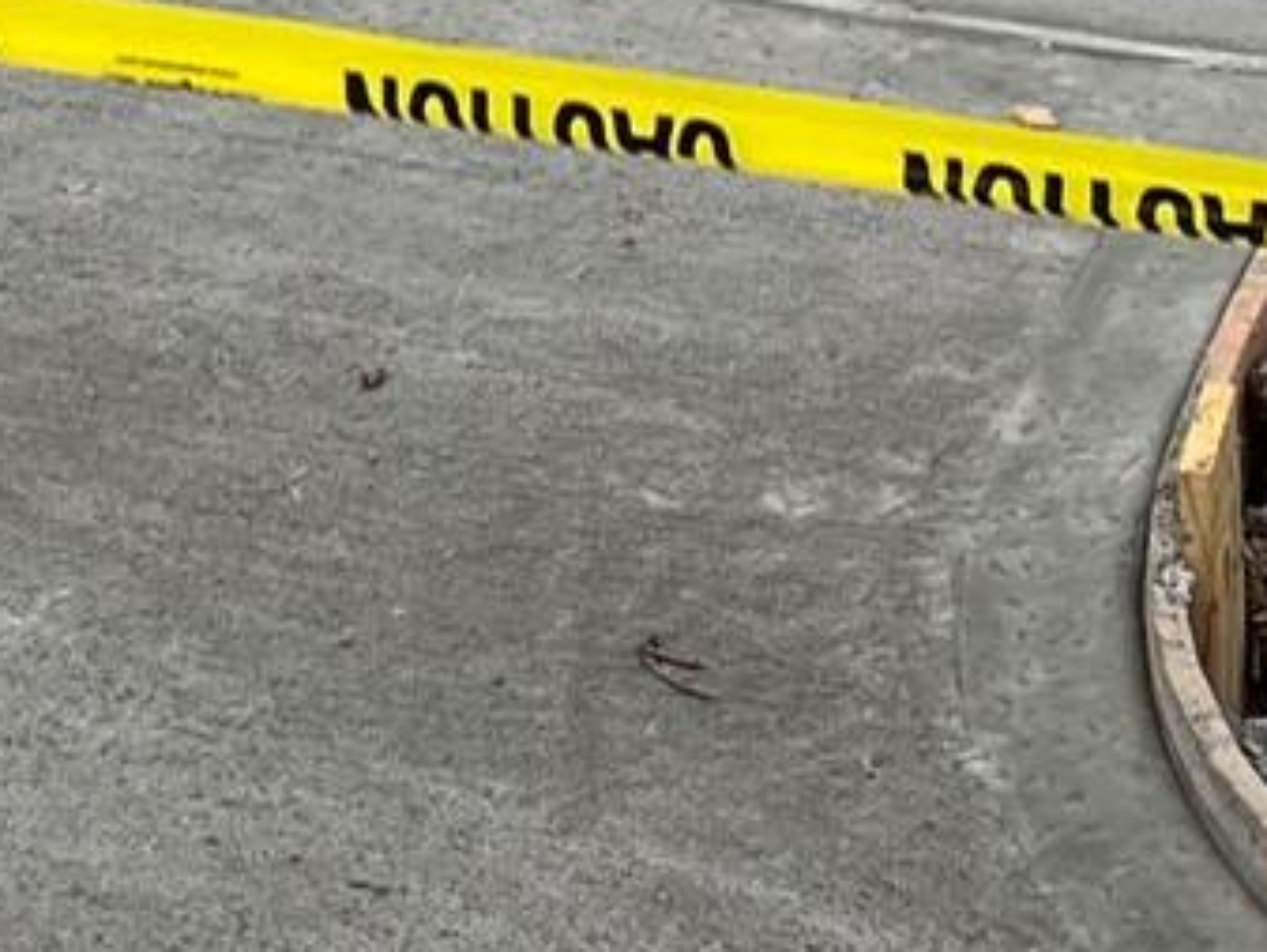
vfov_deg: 8.1
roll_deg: +3.4
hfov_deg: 12.5
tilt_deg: -2.4
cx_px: 759
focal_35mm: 158
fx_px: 5785
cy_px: -1859
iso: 50
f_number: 1.6
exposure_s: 1/4310
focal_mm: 5.1
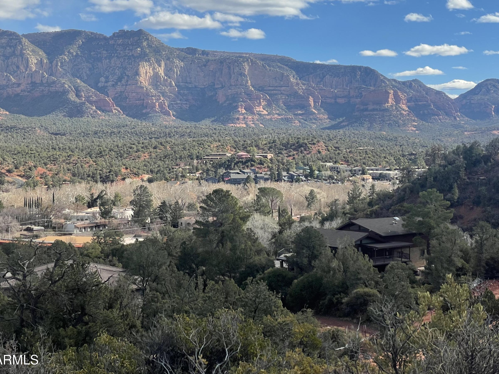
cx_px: 272
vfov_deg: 22.6
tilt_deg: -1.2
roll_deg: +1.3
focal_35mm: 65
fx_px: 937
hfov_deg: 29.8
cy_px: 148
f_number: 2
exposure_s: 1/1546
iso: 25
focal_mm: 6
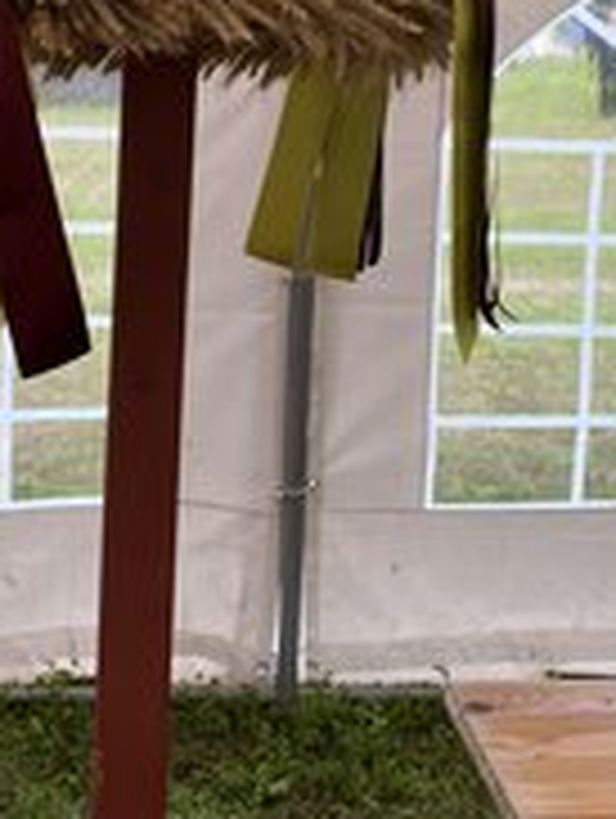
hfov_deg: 25.6
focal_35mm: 57
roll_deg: -2.0
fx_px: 1349
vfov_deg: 32.7
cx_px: 202
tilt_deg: -5.2
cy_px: 148
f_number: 1.8
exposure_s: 1/389
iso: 32
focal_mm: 4.25
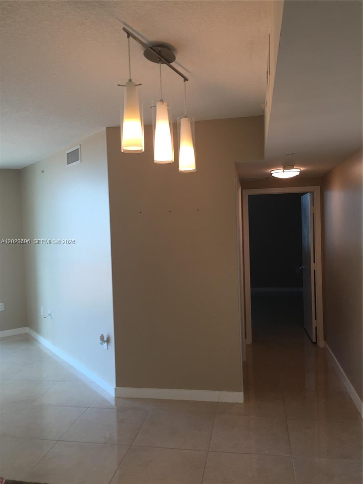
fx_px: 405
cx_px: 182
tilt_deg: -4.0
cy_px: 242
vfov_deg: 61.7
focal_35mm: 29
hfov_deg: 48.2
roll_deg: +2.3
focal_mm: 4.15
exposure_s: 1/60
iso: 40
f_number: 2.2
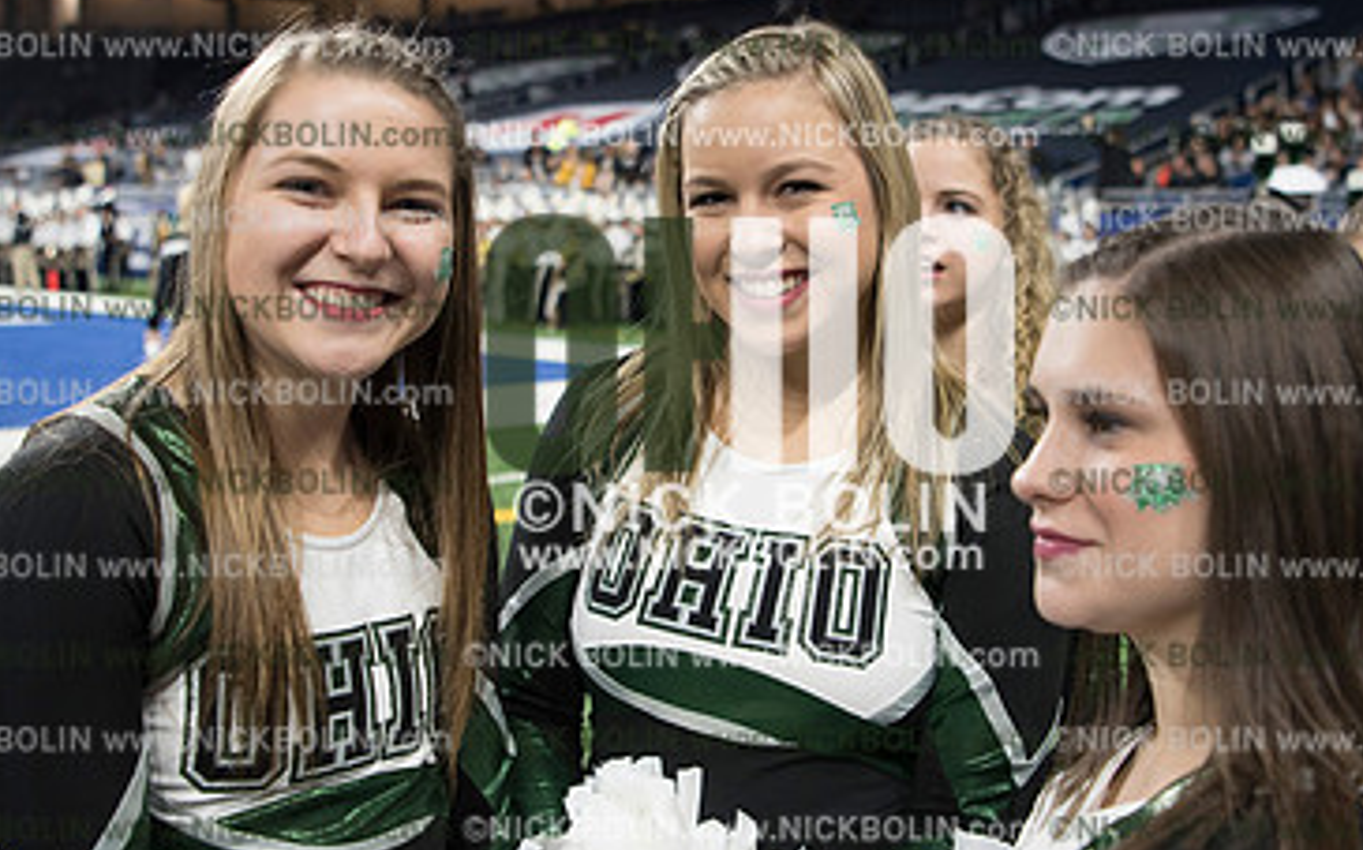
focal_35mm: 39
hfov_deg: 50.3
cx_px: 749
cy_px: 395
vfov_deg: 32.7
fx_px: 1448
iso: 1250
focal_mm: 24
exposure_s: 1/800
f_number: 2.8
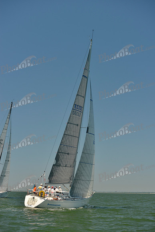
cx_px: 78
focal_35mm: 70
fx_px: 452
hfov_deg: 19.5
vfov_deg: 28.8
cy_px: 116
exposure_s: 1/640
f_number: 5.6
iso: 200
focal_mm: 70
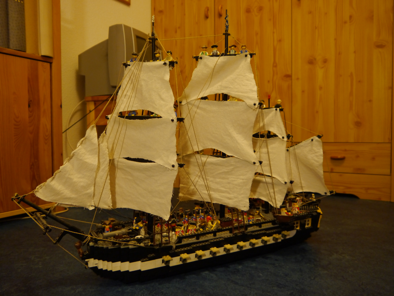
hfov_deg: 63.4
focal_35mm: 28
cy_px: 148
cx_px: 197
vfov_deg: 49.8
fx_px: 319
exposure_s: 1/30
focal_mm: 14
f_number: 3.5
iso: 800
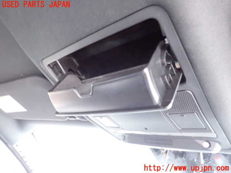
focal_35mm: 25
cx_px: 116
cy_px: 86
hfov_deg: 69.4
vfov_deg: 54.9
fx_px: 167
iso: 1000
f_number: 2
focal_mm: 4.5
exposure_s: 1/8
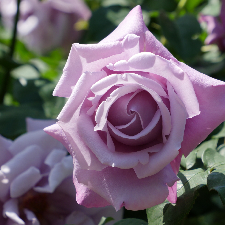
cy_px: 116
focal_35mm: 215
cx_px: 123
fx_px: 1581
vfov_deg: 8.1
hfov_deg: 8.1
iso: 200
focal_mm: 87
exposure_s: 1/320
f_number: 8
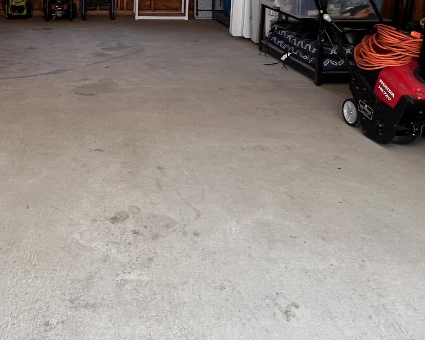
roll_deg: -0.4
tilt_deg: -9.0
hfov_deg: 47.2
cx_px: 104
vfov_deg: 36.5
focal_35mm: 37
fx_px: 465
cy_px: 9
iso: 160
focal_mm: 1.57
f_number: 1.8
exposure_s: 1/99
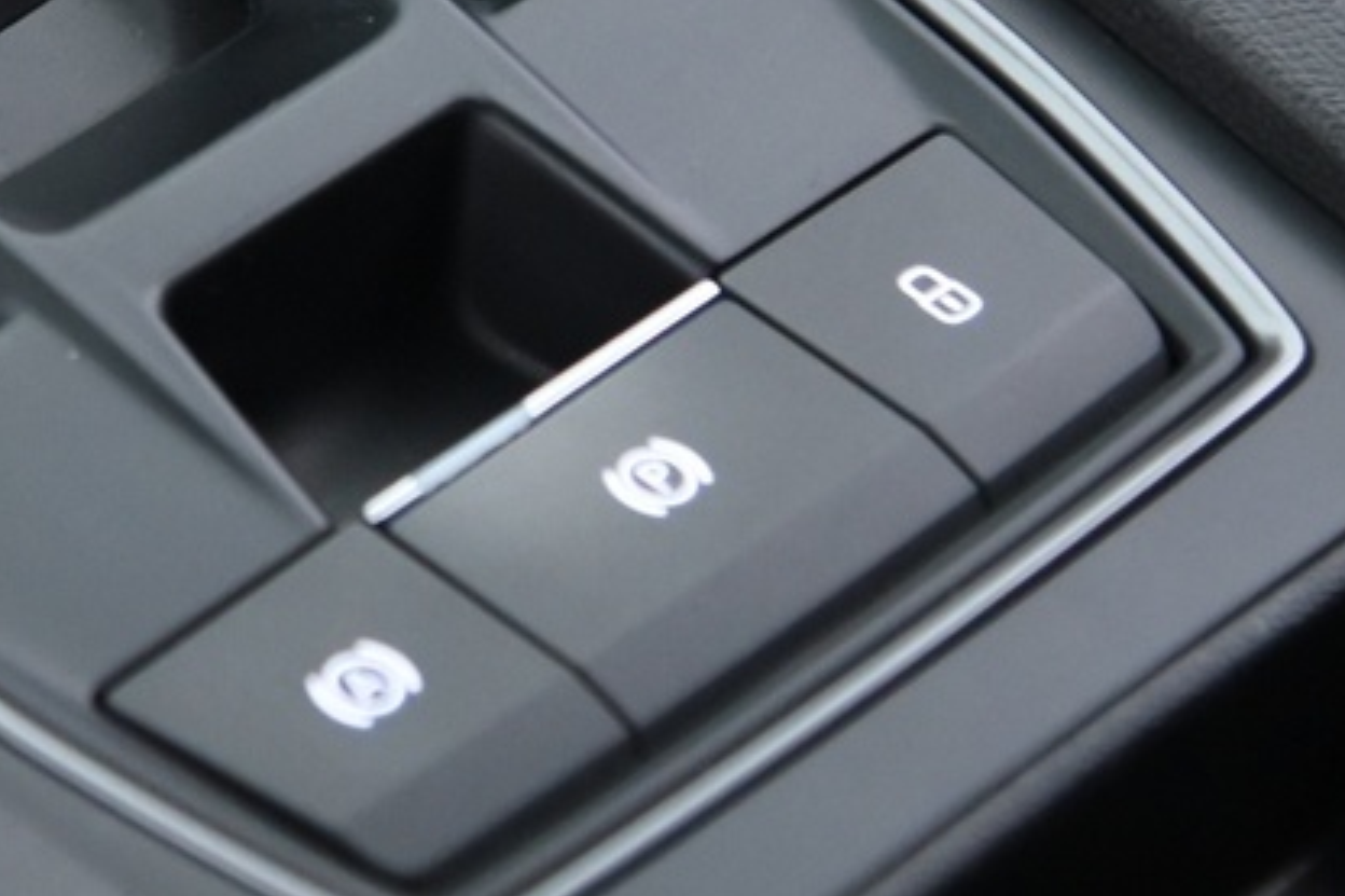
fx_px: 9598
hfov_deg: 7.9
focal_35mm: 257
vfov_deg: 5.3
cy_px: -327
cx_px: -213
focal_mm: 66
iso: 4000
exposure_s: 1/20
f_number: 4
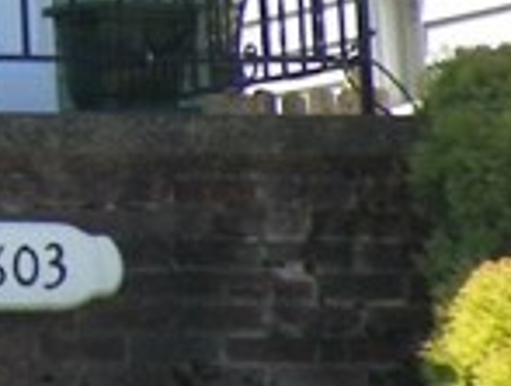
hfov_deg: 7.2
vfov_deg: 6.0
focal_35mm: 243
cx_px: -1022
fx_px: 3596
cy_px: -386
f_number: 4
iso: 64
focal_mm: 6.2
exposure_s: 1/320
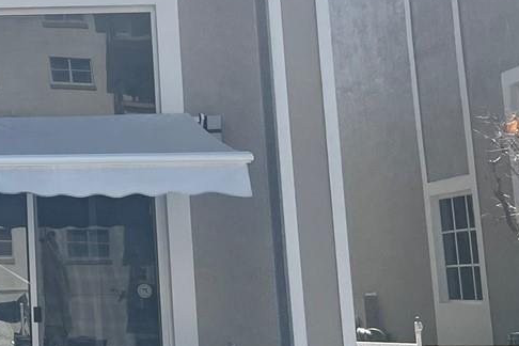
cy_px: 28
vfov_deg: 15.2
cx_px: -219
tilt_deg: +11.9
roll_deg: -0.7
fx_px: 1283
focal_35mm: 89
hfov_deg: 20.2
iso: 50
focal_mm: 5.1
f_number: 1.6
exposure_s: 1/2632
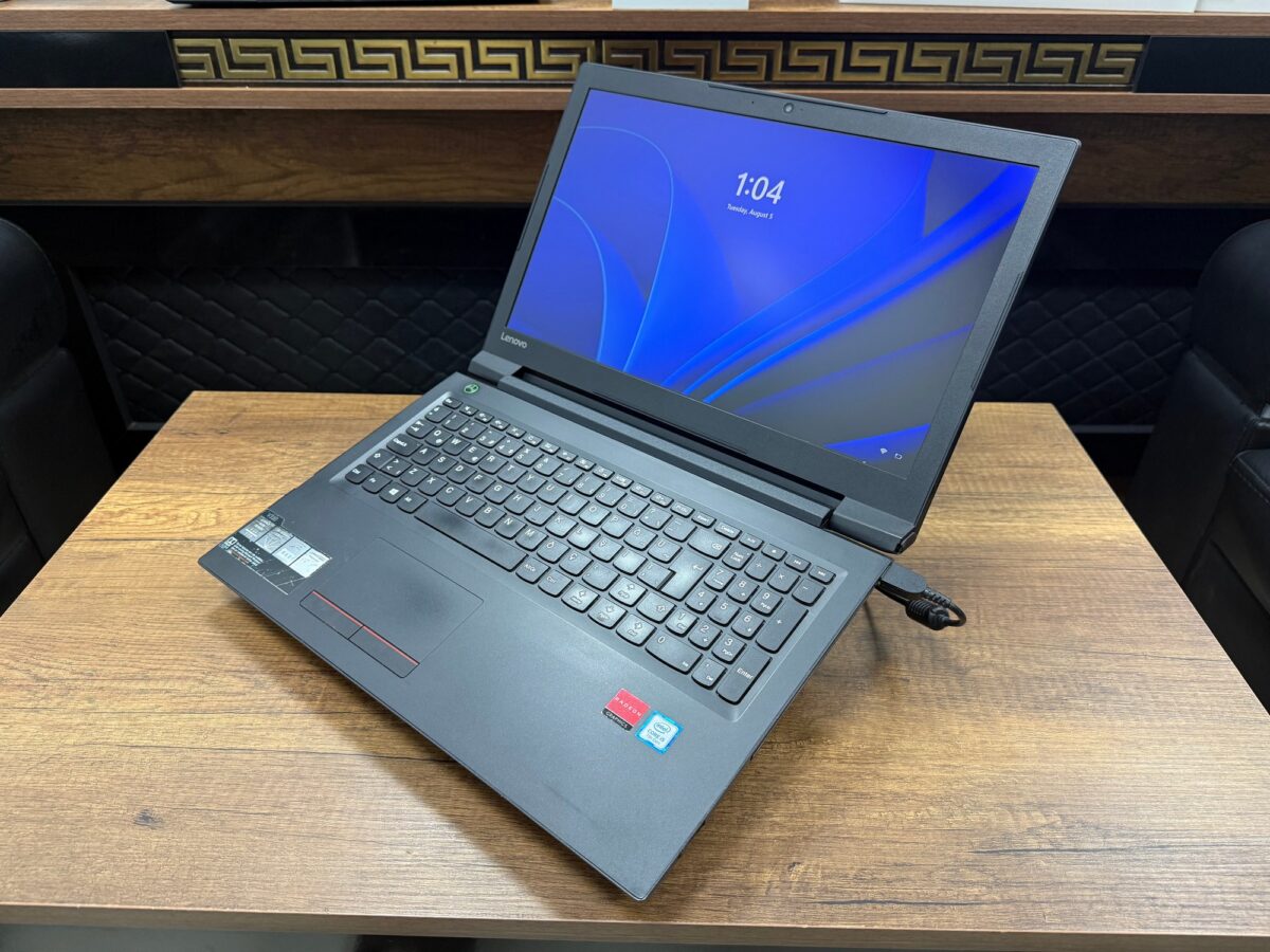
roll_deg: -0.3
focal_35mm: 24
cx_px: 635
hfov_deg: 71.6
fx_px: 881
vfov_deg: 56.8
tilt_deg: -33.9
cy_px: 476
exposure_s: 1/50
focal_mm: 6.76
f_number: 1.78
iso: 200
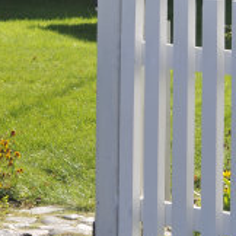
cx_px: 55
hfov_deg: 5.2
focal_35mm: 336
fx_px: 2592
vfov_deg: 5.2
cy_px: 51
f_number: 9
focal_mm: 70
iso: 200
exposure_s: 1/320
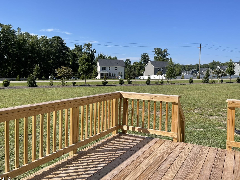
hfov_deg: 58.1
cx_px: 138
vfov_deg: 45.4
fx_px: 215
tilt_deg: -1.8
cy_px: 82
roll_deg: -0.7
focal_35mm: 31
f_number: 1.6
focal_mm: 4.2
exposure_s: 1/3300
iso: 32
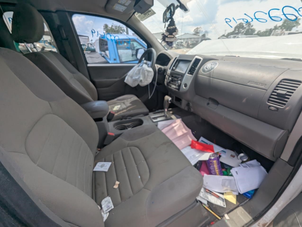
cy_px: 114
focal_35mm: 13
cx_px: 151
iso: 48
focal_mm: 1.95
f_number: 2.2
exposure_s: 1/733
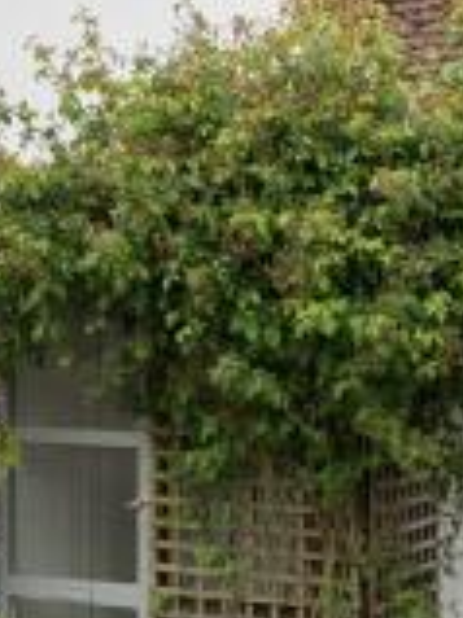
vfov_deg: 19.8
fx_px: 1768
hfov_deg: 14.2
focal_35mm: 99
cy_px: 301
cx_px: -179
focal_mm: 16
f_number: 5.6
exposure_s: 1/200
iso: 400
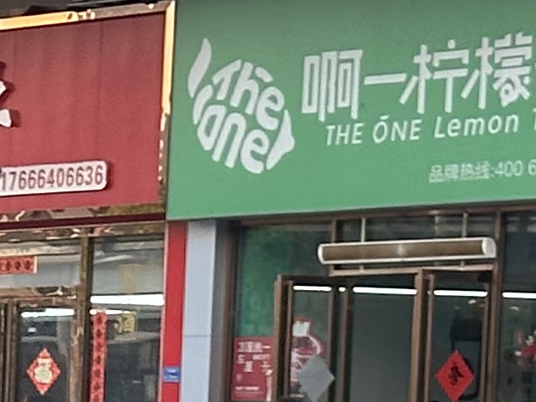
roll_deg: -1.0
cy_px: 871
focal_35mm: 302
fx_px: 4677
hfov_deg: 6.2
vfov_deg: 4.8
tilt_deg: -5.5
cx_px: -917
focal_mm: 6.86
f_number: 1.78
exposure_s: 1/205
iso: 64
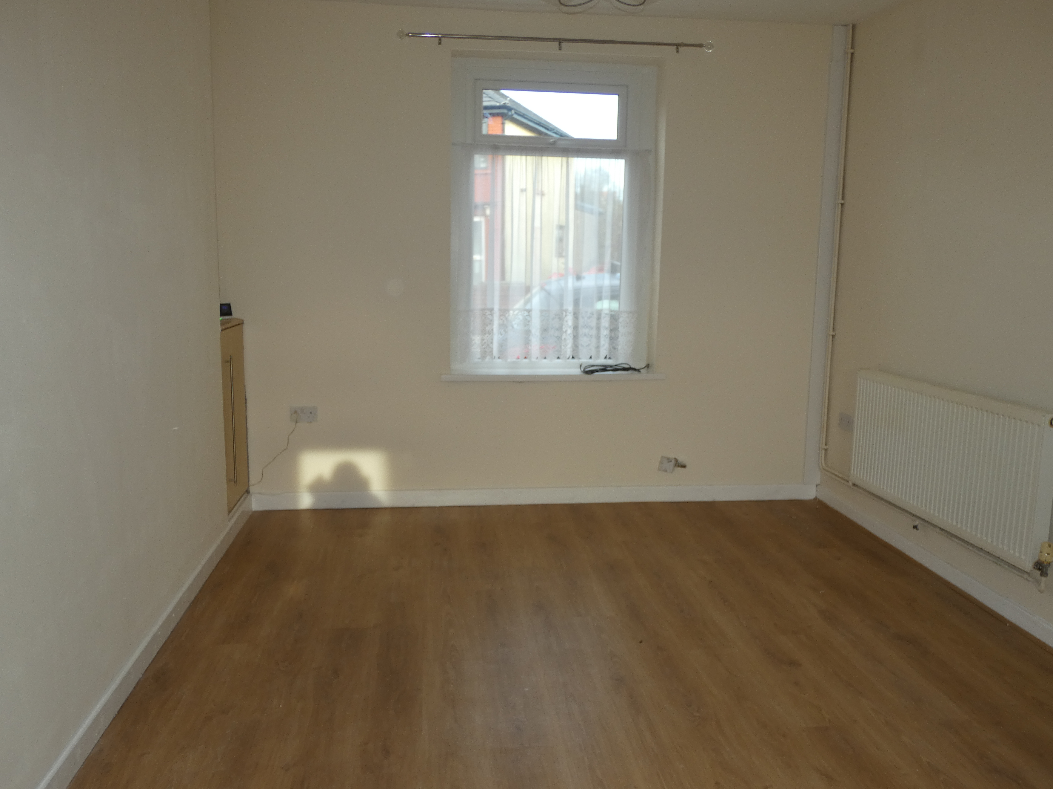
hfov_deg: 63.4
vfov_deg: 49.7
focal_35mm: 28
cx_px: 526
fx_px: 852
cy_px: 394
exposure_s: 1/60
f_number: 3.2
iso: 80
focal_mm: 5
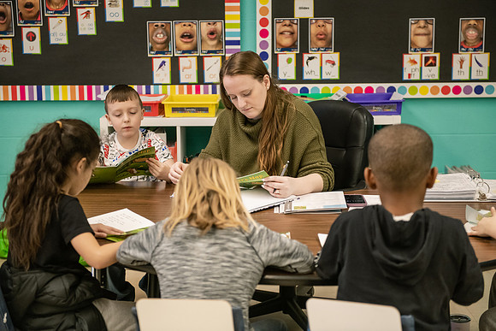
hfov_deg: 32.4
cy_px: 166
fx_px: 854
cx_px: 248
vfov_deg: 21.9
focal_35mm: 62
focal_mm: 62
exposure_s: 1/200
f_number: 3.2
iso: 2500
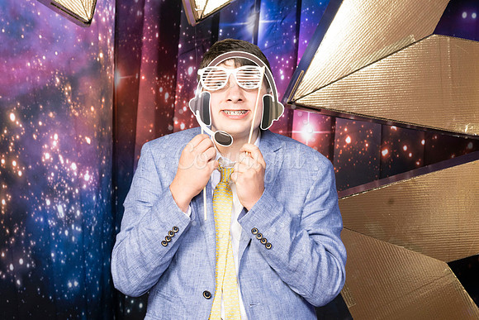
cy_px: 211
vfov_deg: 15.0
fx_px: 1215
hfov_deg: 22.3
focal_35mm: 91
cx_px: 240
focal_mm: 59
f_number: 9
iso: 320
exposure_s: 1/125
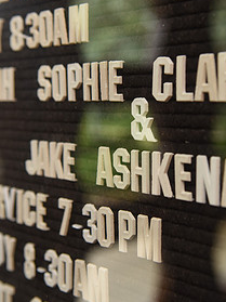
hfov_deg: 22.9
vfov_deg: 30.2
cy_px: 115
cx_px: 132
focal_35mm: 64
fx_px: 558
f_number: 3.5
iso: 640
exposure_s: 1/200
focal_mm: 32
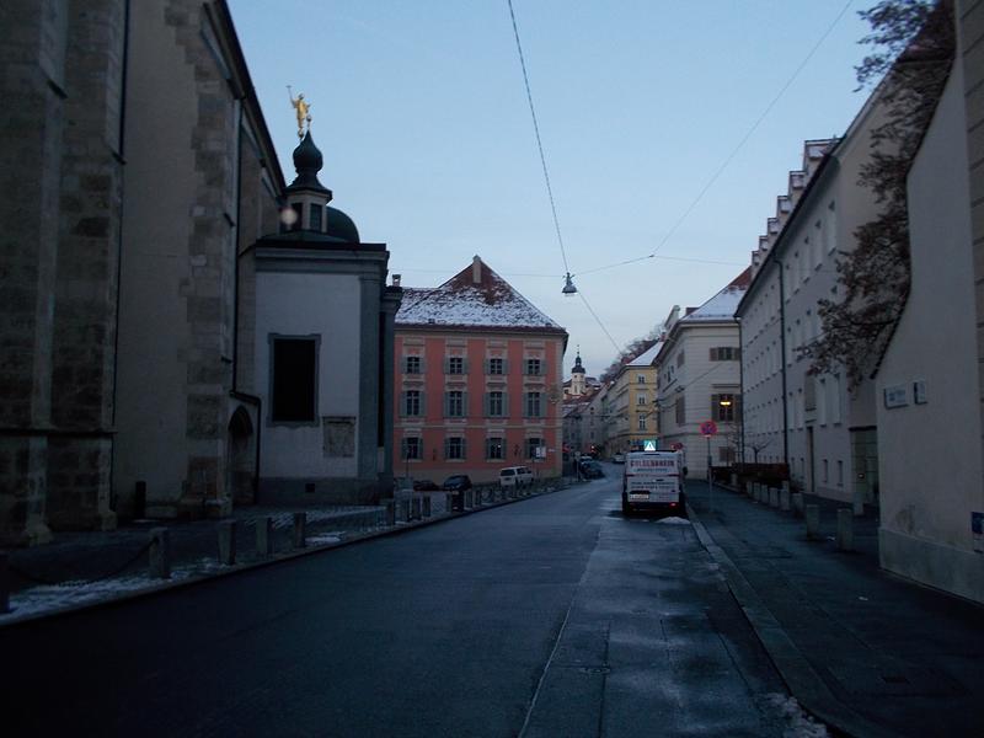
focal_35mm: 29
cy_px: 369
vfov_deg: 48.2
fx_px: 824
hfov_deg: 61.7
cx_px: 492
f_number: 3.3
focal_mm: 4.1
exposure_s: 1/30
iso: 80
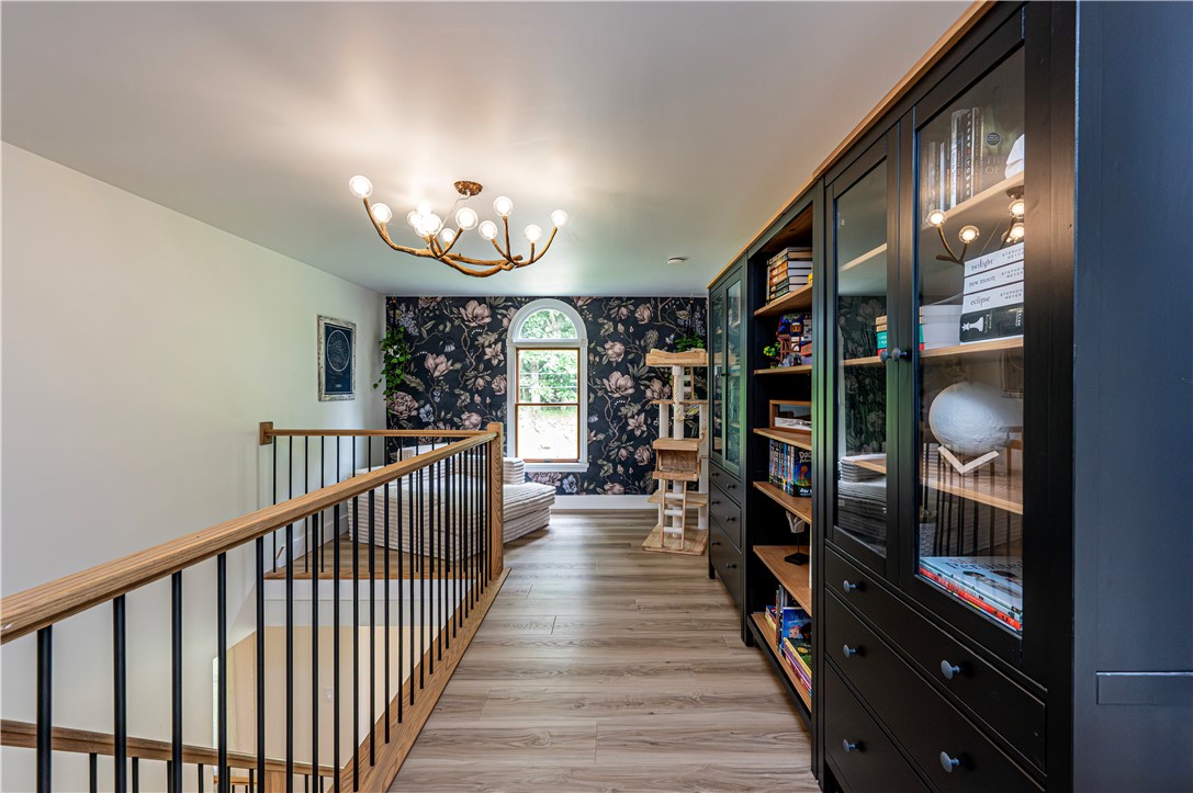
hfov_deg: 100.4
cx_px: 596
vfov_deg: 77.2
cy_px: 396
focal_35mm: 15
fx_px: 497
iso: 2500
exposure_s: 1/40
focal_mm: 15
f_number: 8
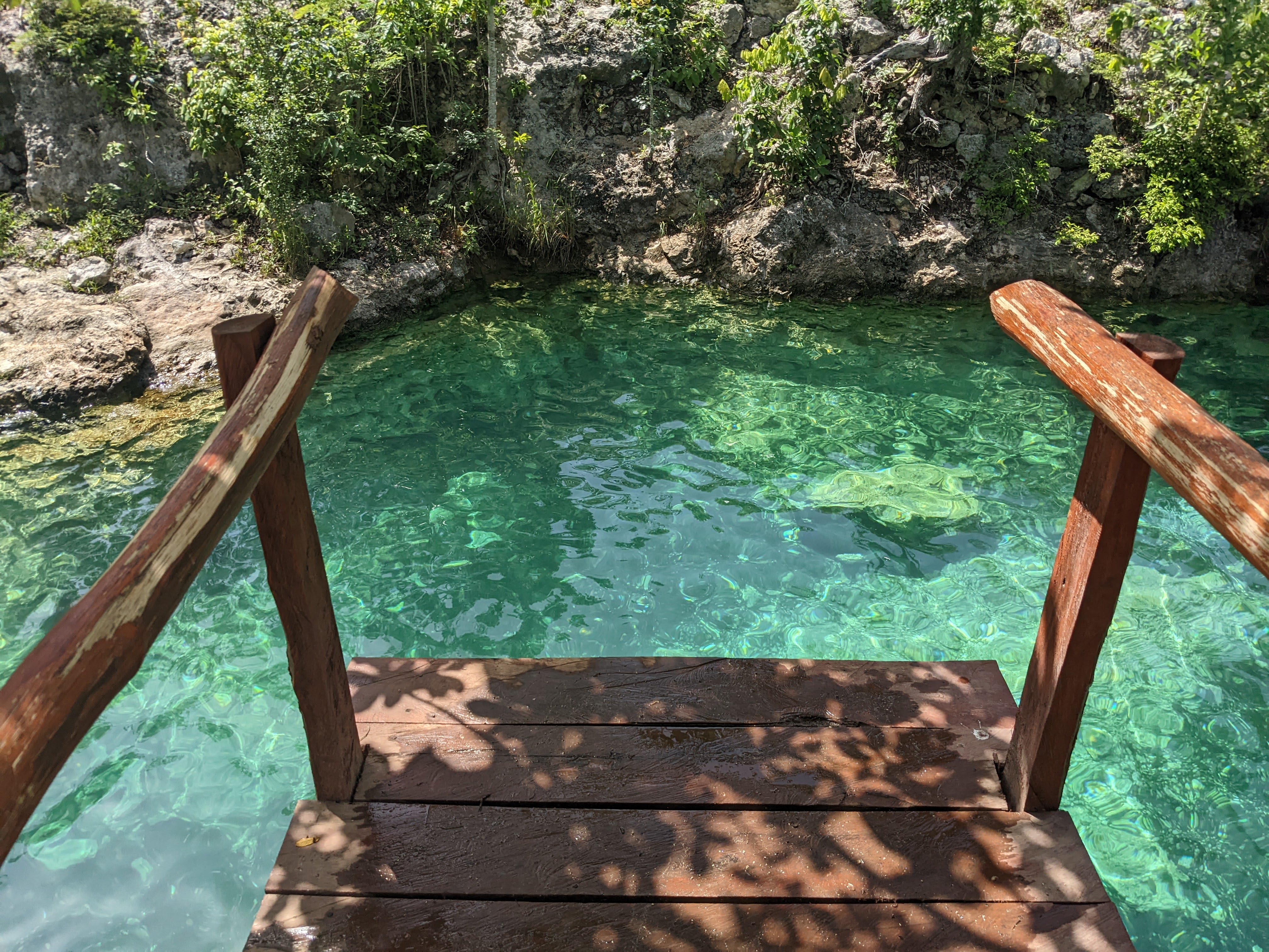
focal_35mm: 27
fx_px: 990
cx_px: 634
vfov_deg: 51.4
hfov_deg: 65.3
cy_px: 476
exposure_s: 1/1805
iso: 47
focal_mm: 4.38
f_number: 1.73
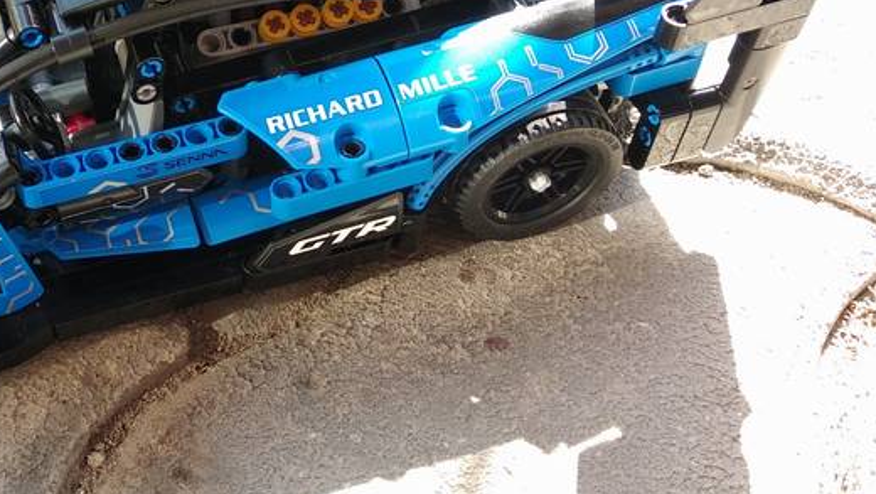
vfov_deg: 24.2
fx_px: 1139
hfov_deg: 39.9
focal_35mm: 49
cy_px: 134
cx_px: 140
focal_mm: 3.81
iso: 160
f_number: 2.2
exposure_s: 1/100
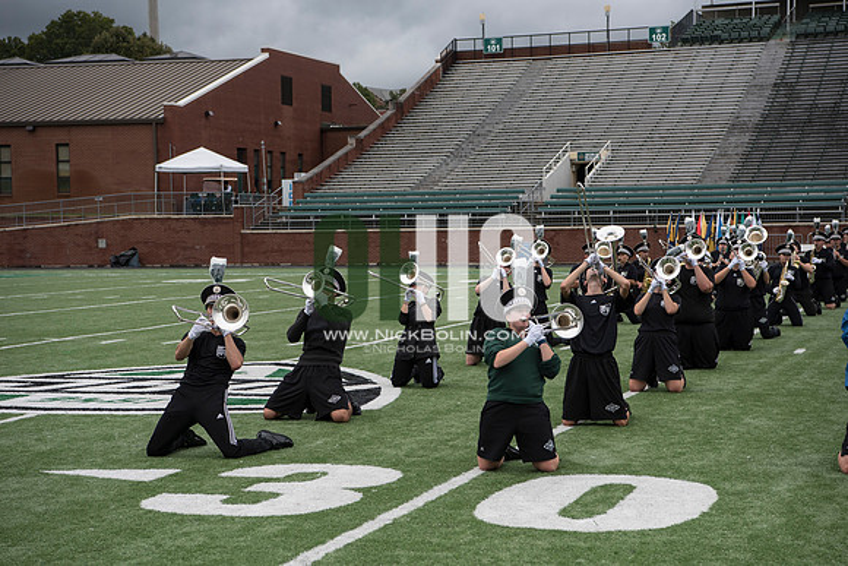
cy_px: 283
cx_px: 424
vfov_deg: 19.5
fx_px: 1649
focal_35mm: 70
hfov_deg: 28.8
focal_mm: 70
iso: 640
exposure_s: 1/2500
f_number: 5.6
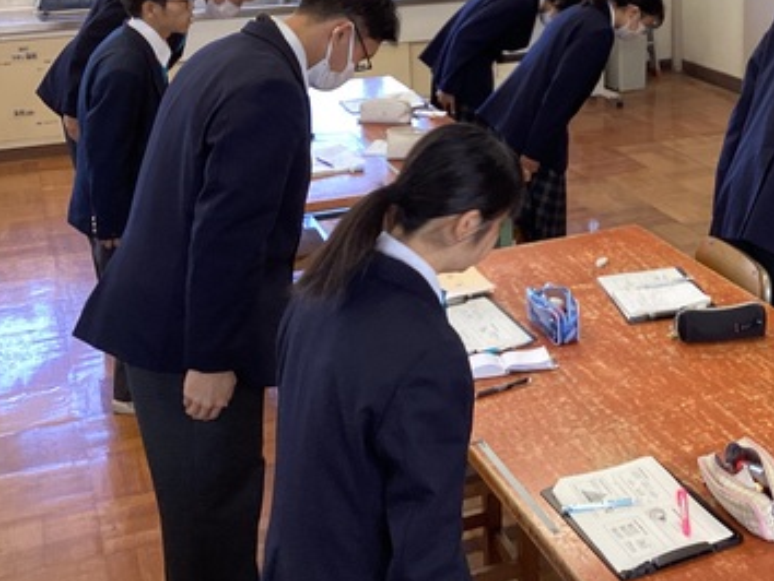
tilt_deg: -14.9
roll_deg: +2.2
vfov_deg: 25.6
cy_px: 107
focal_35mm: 56
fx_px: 1253
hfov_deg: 33.0
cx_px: 654
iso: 50
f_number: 2.4
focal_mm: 3.3
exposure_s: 1/60
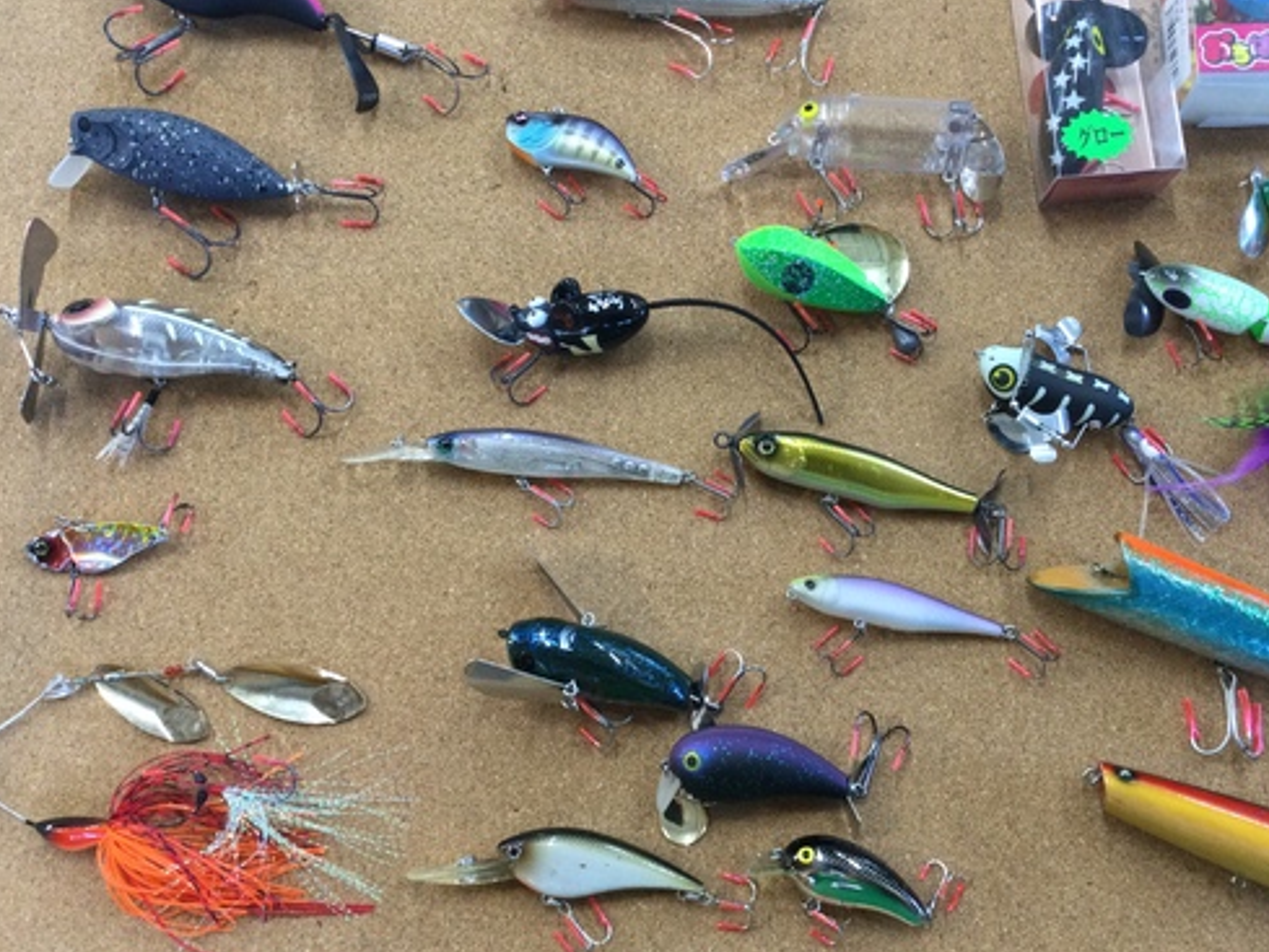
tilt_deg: -76.5
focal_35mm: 38
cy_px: 415
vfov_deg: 37.7
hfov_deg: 48.9
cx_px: 714
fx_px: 1393
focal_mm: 3.3
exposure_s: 1/30
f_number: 2.4
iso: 64
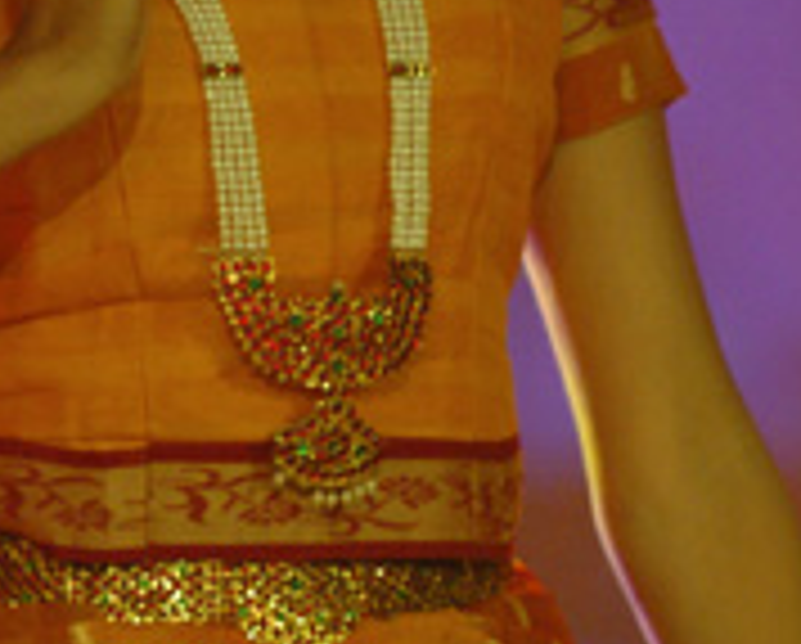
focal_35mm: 946
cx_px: 268
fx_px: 22463
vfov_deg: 1.6
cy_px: 54
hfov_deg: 2.0
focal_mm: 200
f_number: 2.8
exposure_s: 1/100
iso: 800
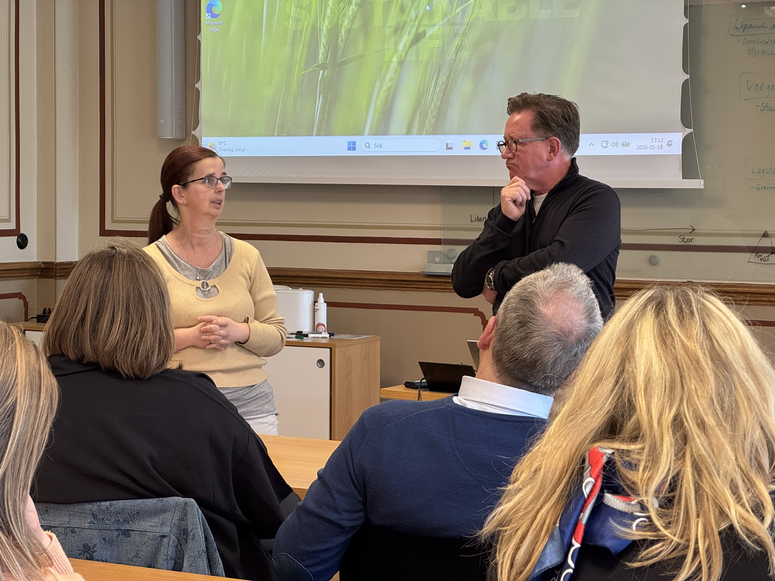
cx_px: 388
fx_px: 1724
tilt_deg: -3.5
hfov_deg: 25.3
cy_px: 290
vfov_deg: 19.1
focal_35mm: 77
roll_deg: -0.5
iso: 125
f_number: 2.8
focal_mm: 9
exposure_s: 1/50
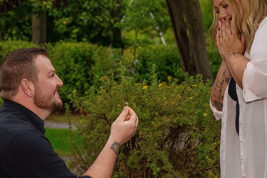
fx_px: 949
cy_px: 78
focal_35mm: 128
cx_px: 121
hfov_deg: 16.0
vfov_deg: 10.7
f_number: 2.8
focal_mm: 28
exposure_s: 1/800
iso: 400
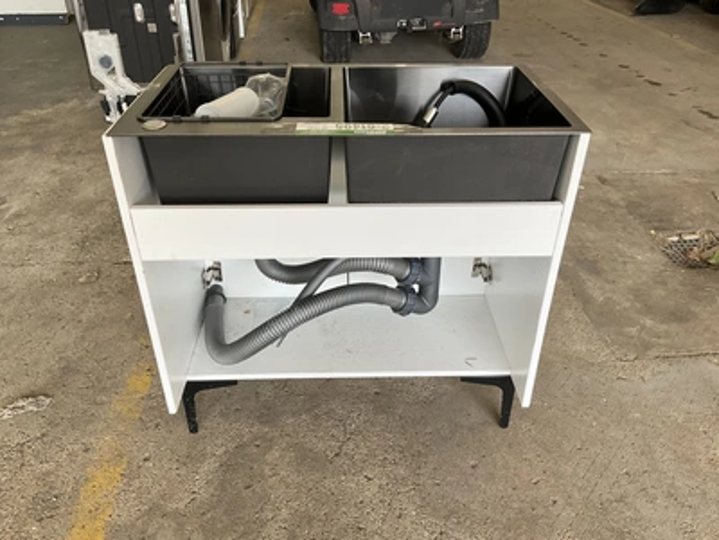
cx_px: 360
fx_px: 602
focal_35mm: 29
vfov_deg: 48.2
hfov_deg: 61.7
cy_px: 270
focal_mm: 3
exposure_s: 1/120
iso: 50
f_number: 1.8
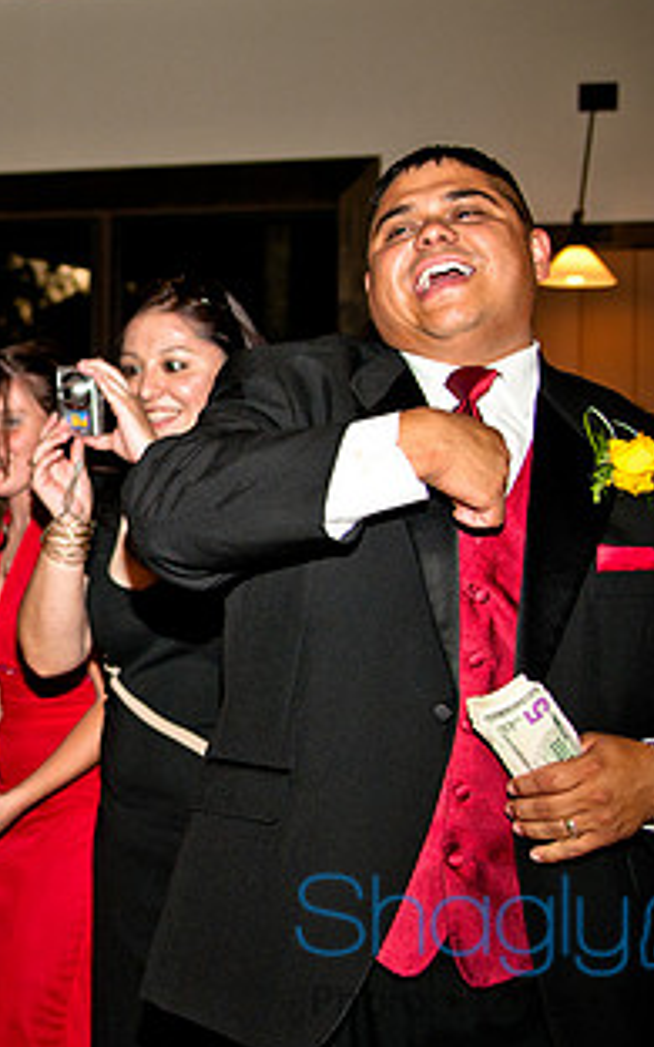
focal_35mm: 88
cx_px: -141
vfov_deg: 23.5
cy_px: 441
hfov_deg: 14.4
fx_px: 2508
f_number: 2.8
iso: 400
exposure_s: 1/200
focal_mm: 31
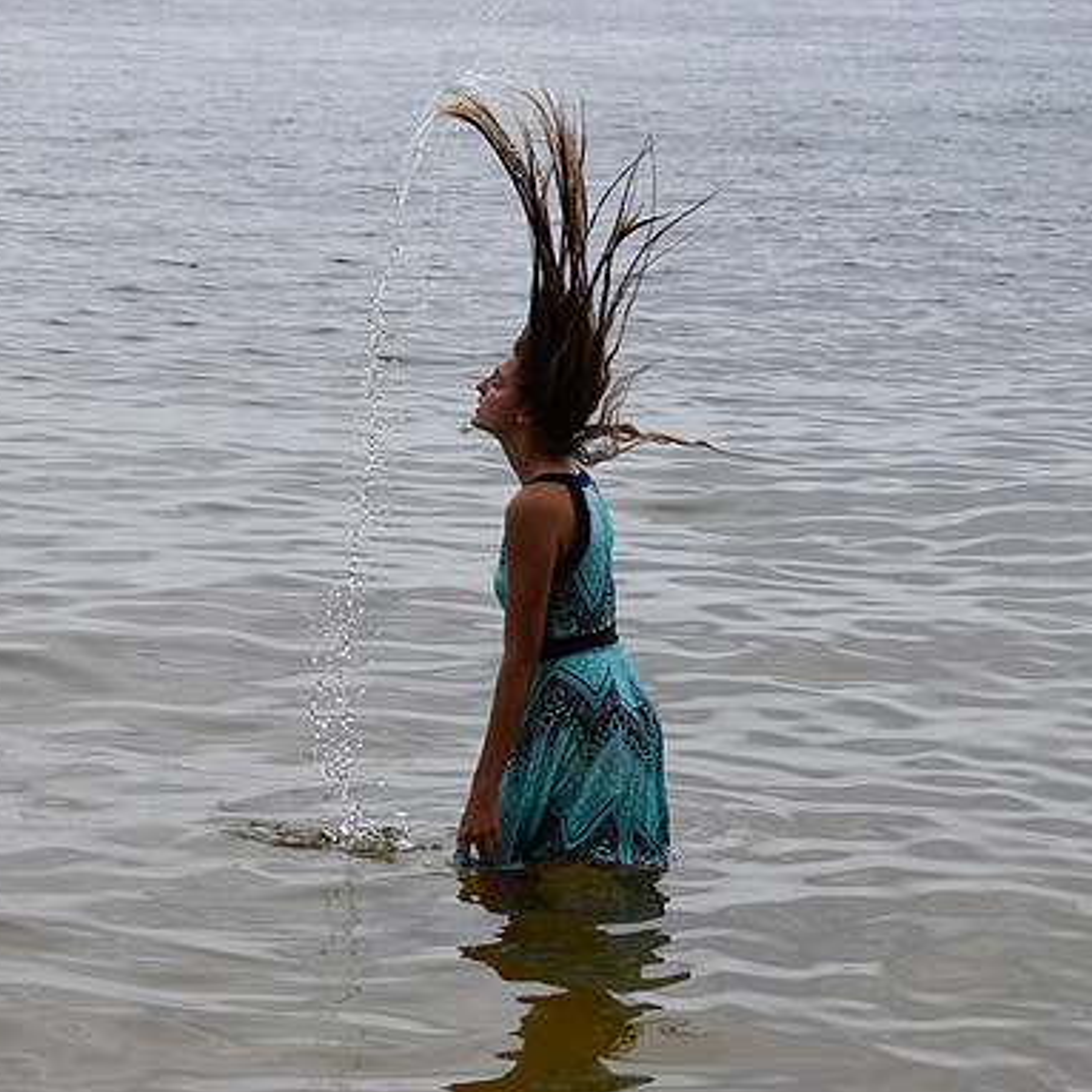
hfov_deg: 15.0
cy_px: 549
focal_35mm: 116
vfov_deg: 15.0
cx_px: 508
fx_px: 4140
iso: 400
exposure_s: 1/1250
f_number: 5
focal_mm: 60
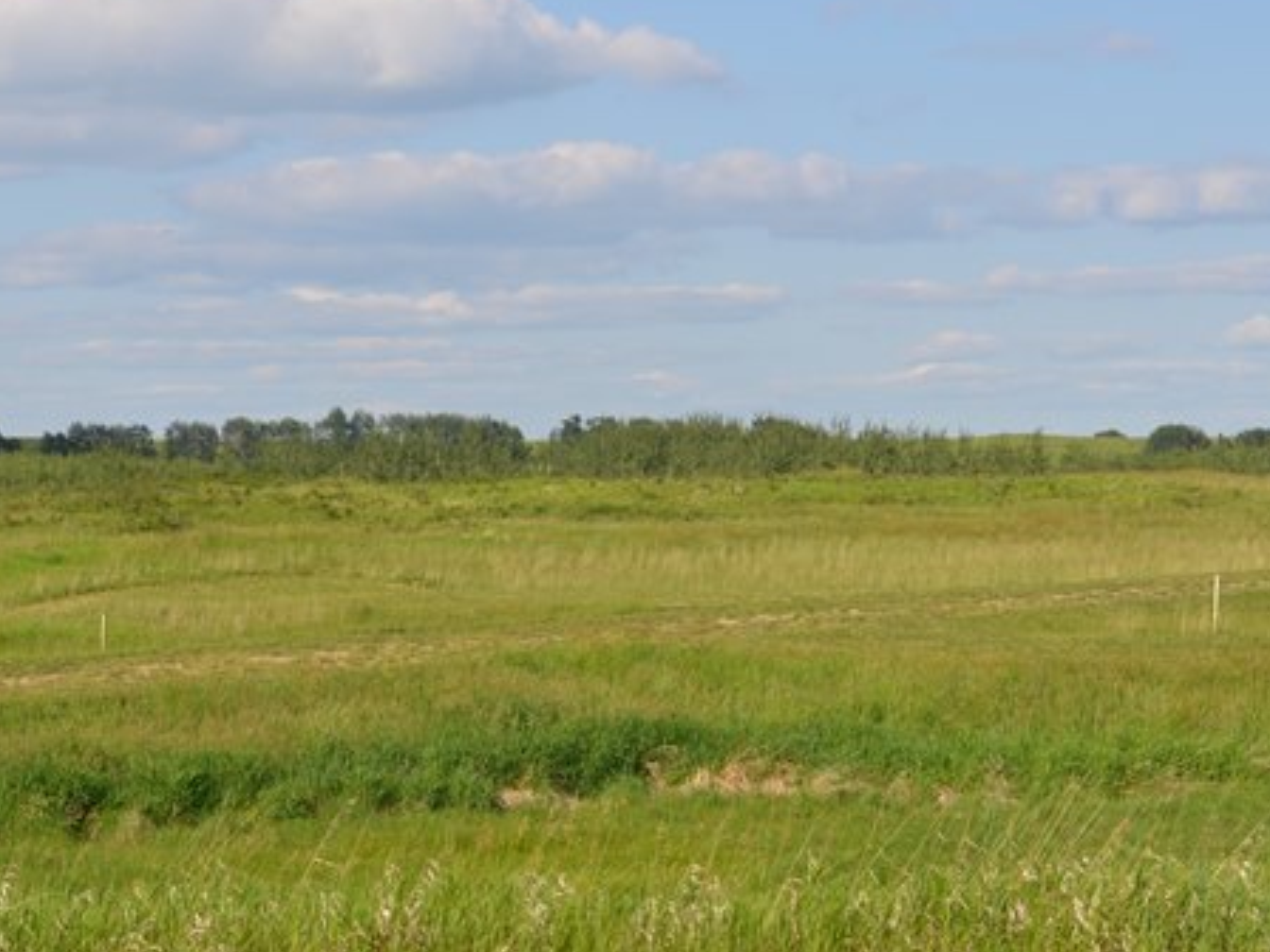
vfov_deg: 15.2
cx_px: 558
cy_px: 434
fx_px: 3559
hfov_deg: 20.2
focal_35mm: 97
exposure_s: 1/250
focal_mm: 50
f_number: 8
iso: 100
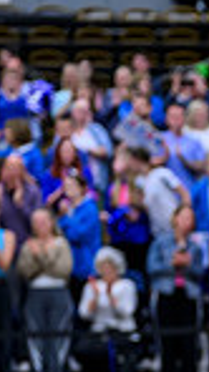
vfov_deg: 10.7
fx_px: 1945
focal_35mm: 197
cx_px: 617
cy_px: 454
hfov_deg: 5.8
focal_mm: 48
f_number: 3.5
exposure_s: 1/320
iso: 2500
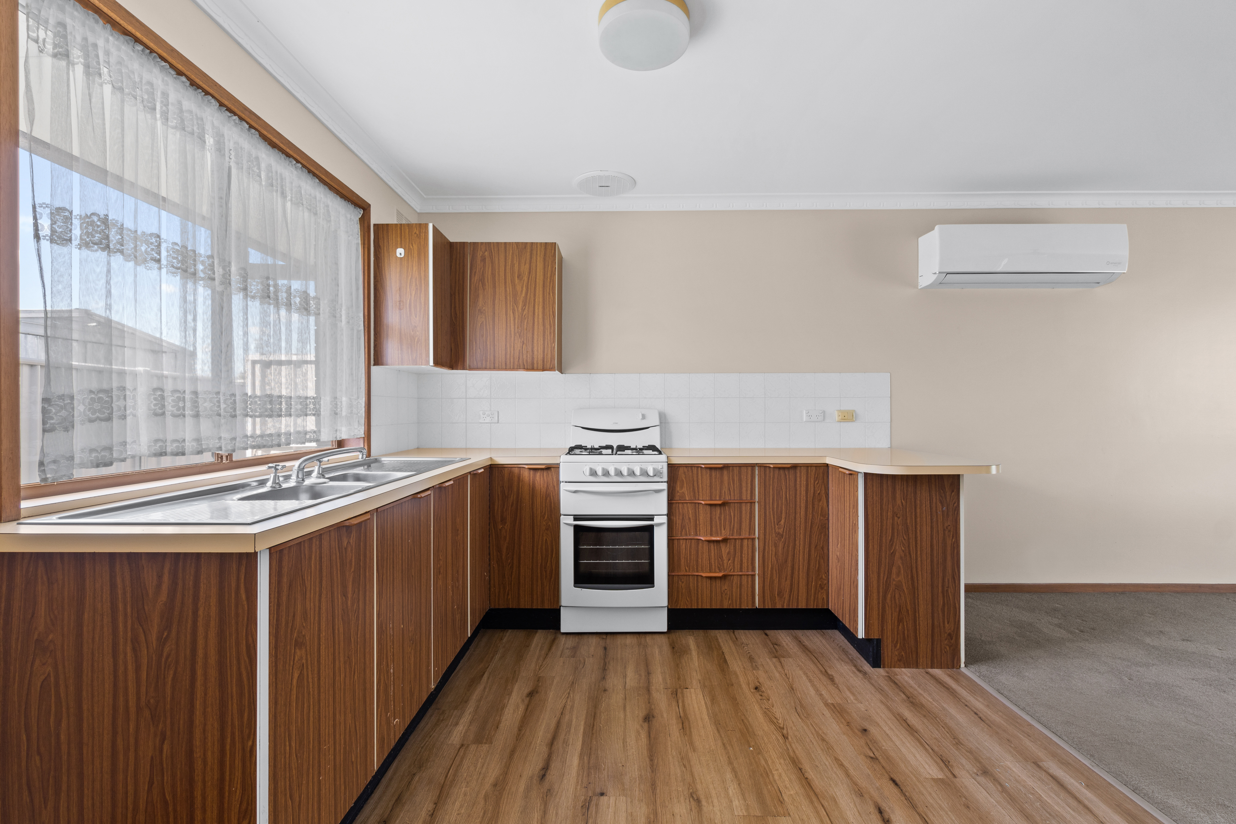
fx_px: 515
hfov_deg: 100.4
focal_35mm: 15
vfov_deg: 77.3
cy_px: 412
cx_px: 618
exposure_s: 1/1.25
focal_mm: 10
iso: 200
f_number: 8
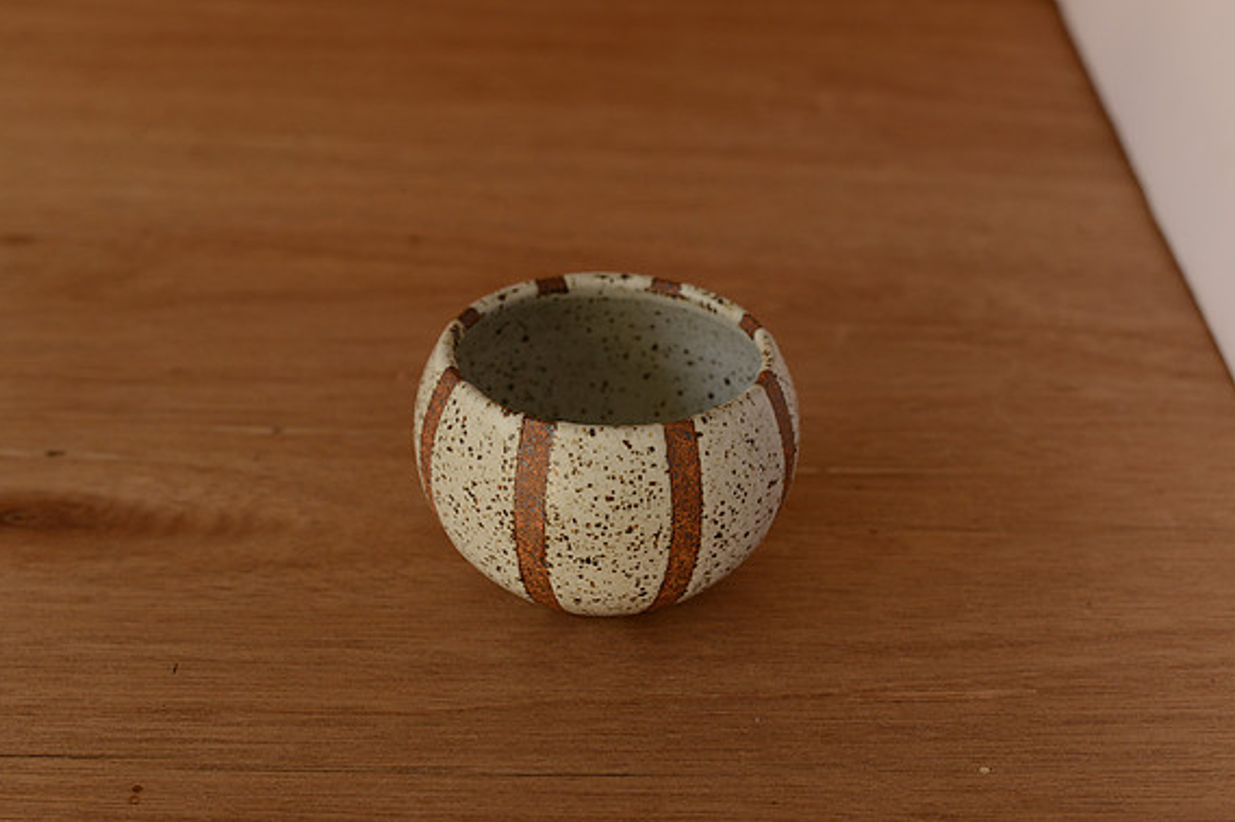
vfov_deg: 26.5
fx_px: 1749
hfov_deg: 38.9
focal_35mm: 51
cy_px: 418
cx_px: 621
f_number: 6.3
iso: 500
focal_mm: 50
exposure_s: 1/100
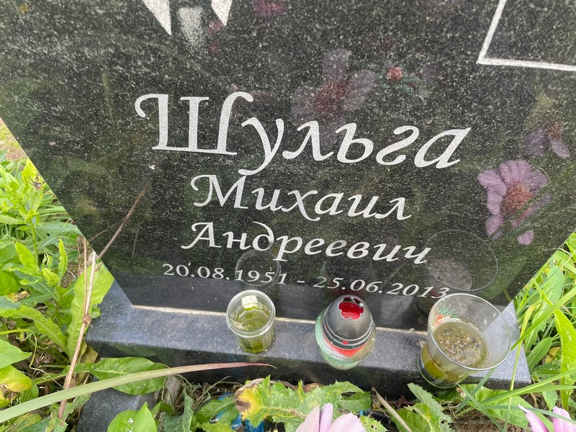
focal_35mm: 26
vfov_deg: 53.1
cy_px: 216
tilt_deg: -55.9
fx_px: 433
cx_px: 288
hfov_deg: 67.3
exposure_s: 1/121
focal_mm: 4.2
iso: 40
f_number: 1.6
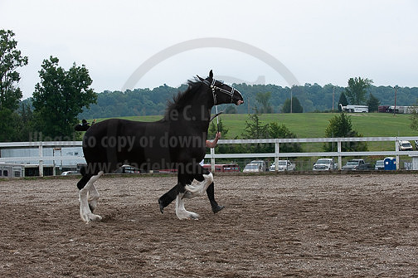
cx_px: 209
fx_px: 812
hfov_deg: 28.9
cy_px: 139
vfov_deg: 19.4
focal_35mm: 70
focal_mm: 70
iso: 1000
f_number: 5.6
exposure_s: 1/1600
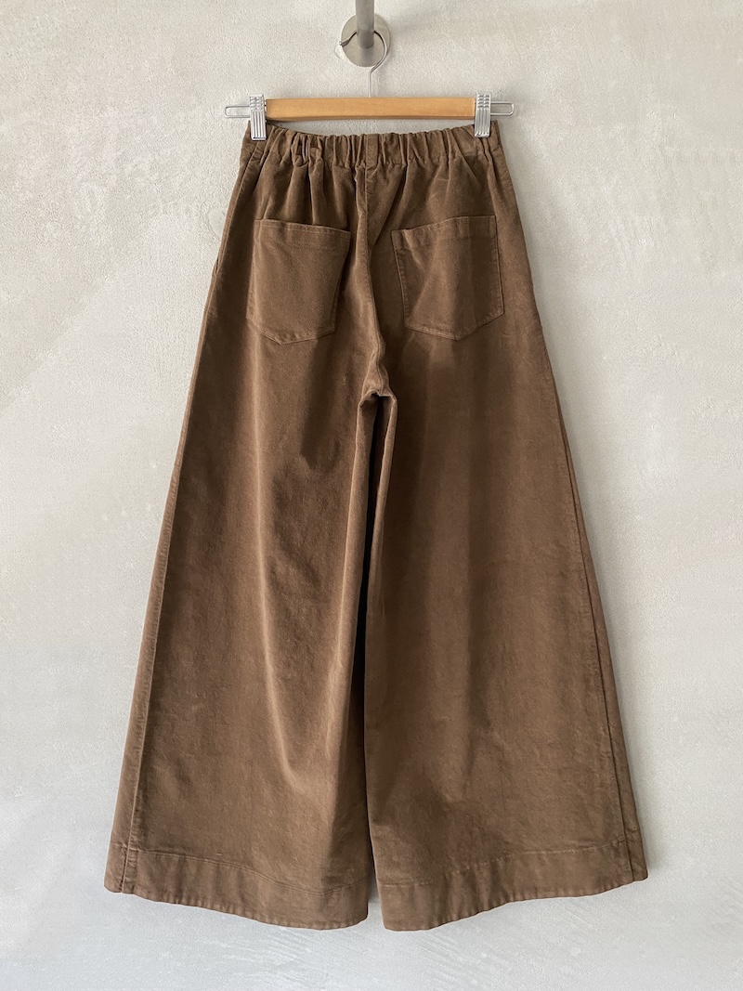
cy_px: 496
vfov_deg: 67.3
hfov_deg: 53.1
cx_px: 372
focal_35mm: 26
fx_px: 744
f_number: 1.8
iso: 160
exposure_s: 1/60
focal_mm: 4.25
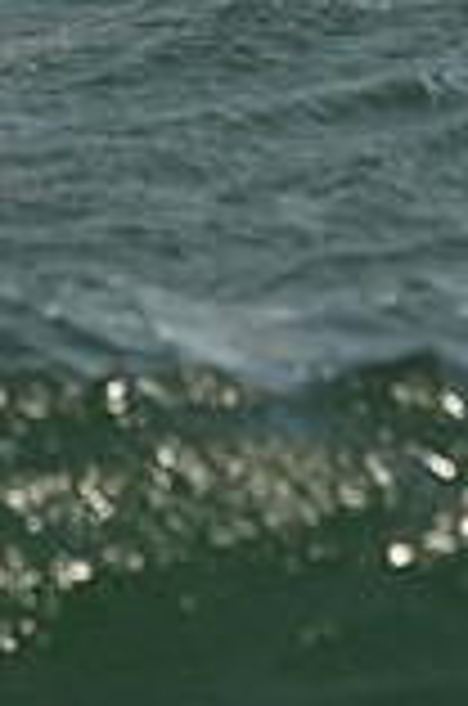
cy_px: -508
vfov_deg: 4.1
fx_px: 9793
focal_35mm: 500
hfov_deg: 2.7
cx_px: 295
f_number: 6.3
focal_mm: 135
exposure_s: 1/640
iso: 250
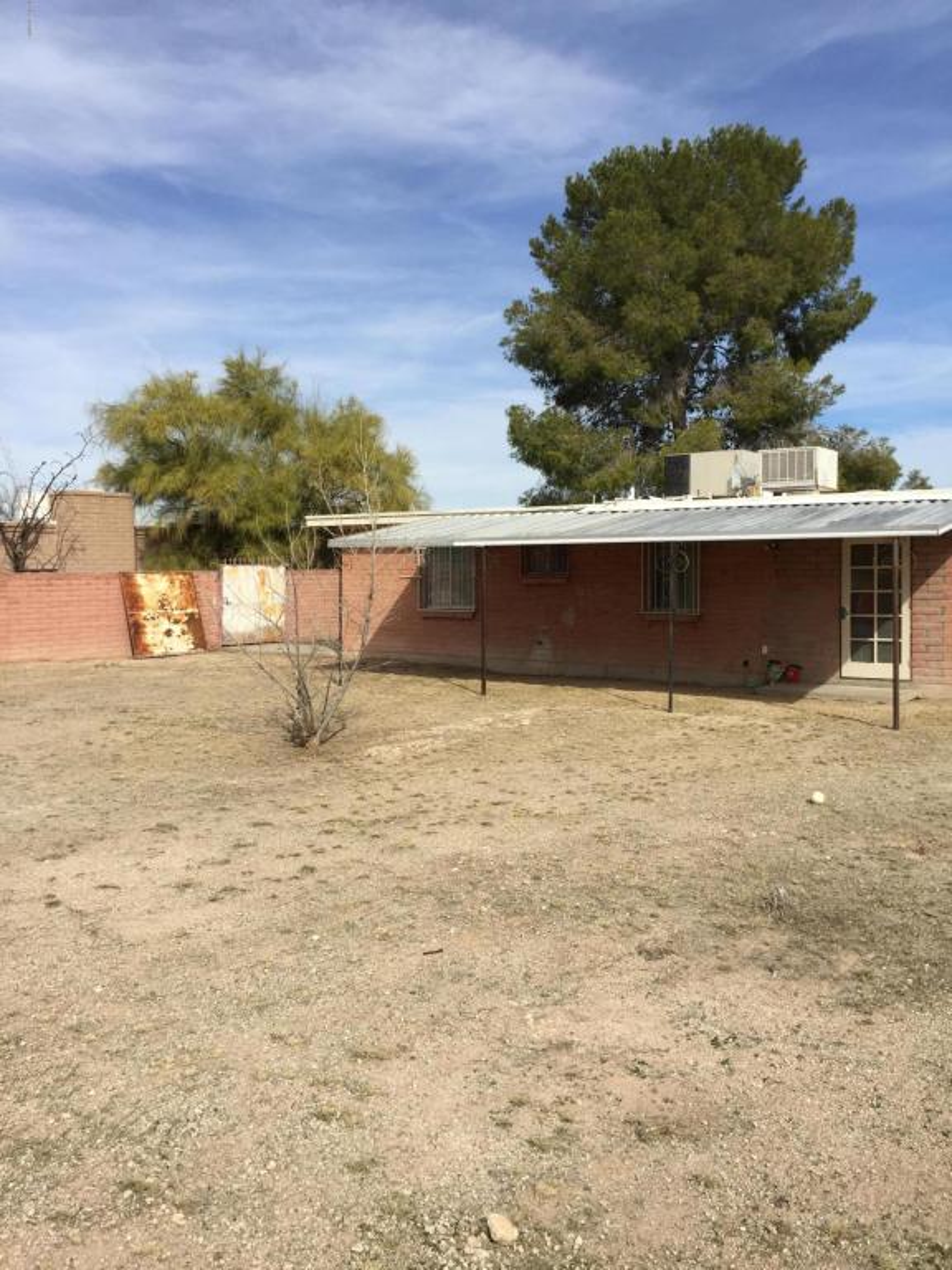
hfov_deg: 48.2
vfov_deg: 61.7
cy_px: 635
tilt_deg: -1.5
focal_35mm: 29
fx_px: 1063
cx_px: 476
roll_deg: -0.5
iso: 32
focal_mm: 4.15
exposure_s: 1/2825
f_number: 2.2
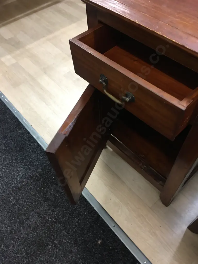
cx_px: 99
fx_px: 221
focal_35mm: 29
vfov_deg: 61.7
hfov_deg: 48.2
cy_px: 132
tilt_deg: -52.5
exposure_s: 1/17
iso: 80
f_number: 2.2
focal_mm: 4.15
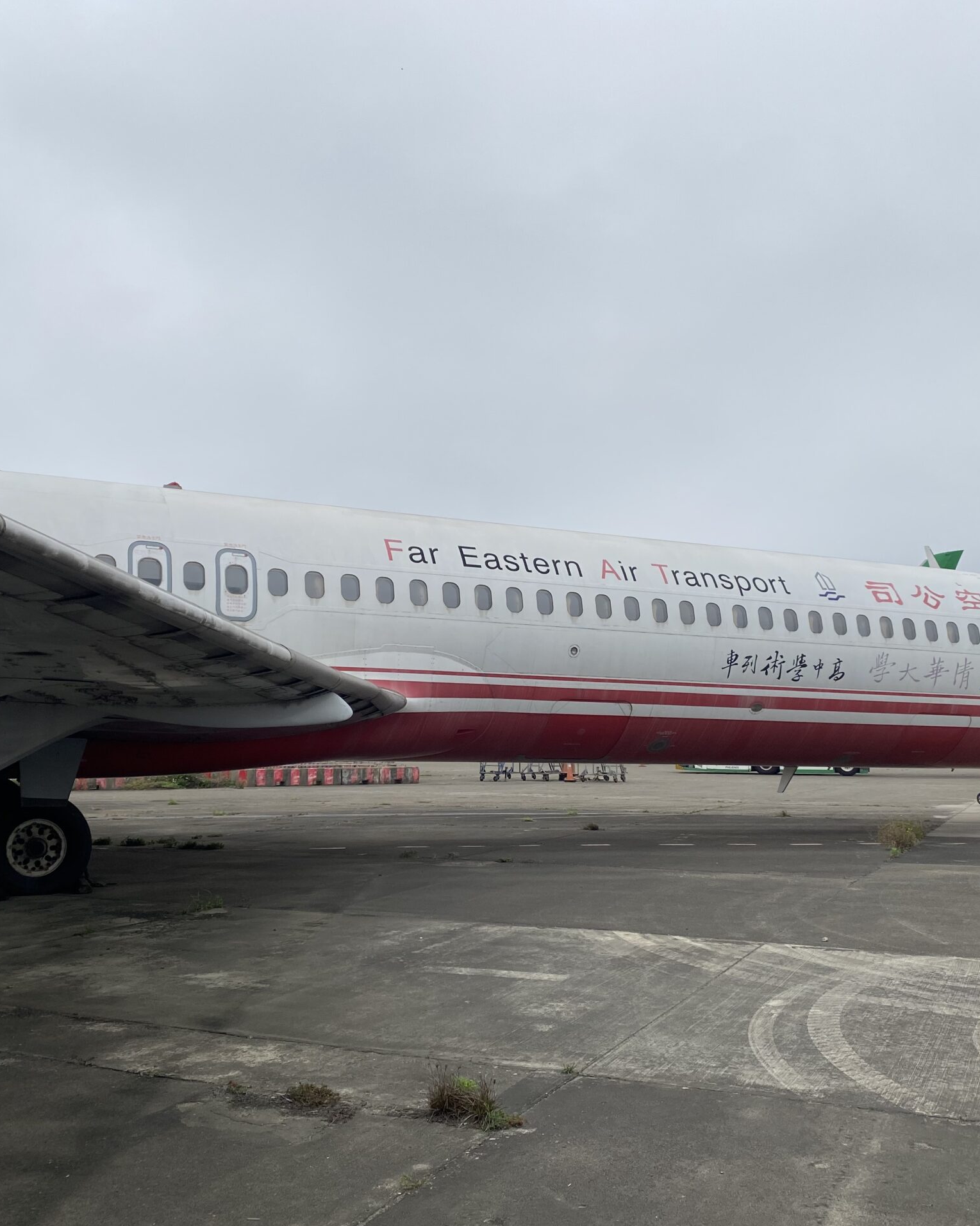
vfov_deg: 52.8
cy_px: 615
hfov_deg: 43.4
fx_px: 1233
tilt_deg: +7.3
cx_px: 495
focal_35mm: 34
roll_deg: +0.7
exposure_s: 1/2222
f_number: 1.8
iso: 32
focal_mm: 4.25
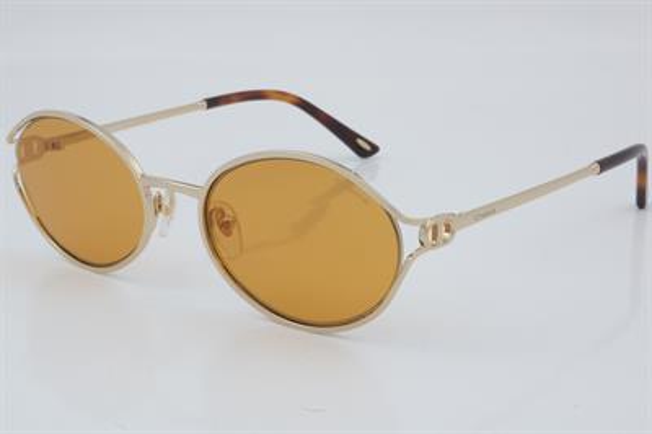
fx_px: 1357
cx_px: 326
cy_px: 217
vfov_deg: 18.2
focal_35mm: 75
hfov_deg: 27.0
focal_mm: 50
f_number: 32
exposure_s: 1/3
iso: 100
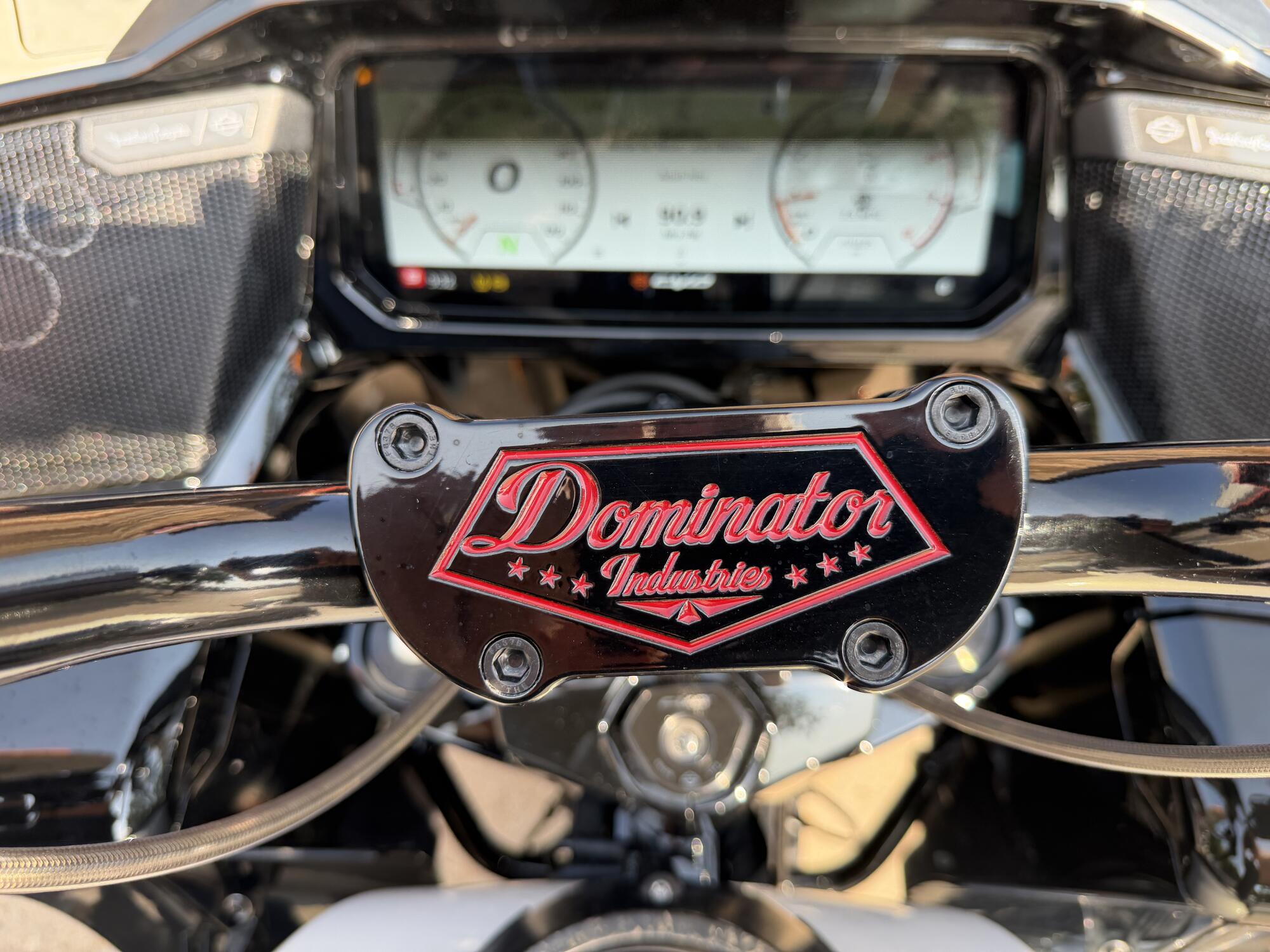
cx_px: 635
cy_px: 476
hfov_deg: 71.6
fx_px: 881
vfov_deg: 56.8
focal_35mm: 24
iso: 100
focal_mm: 6.76
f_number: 1.78
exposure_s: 1/393
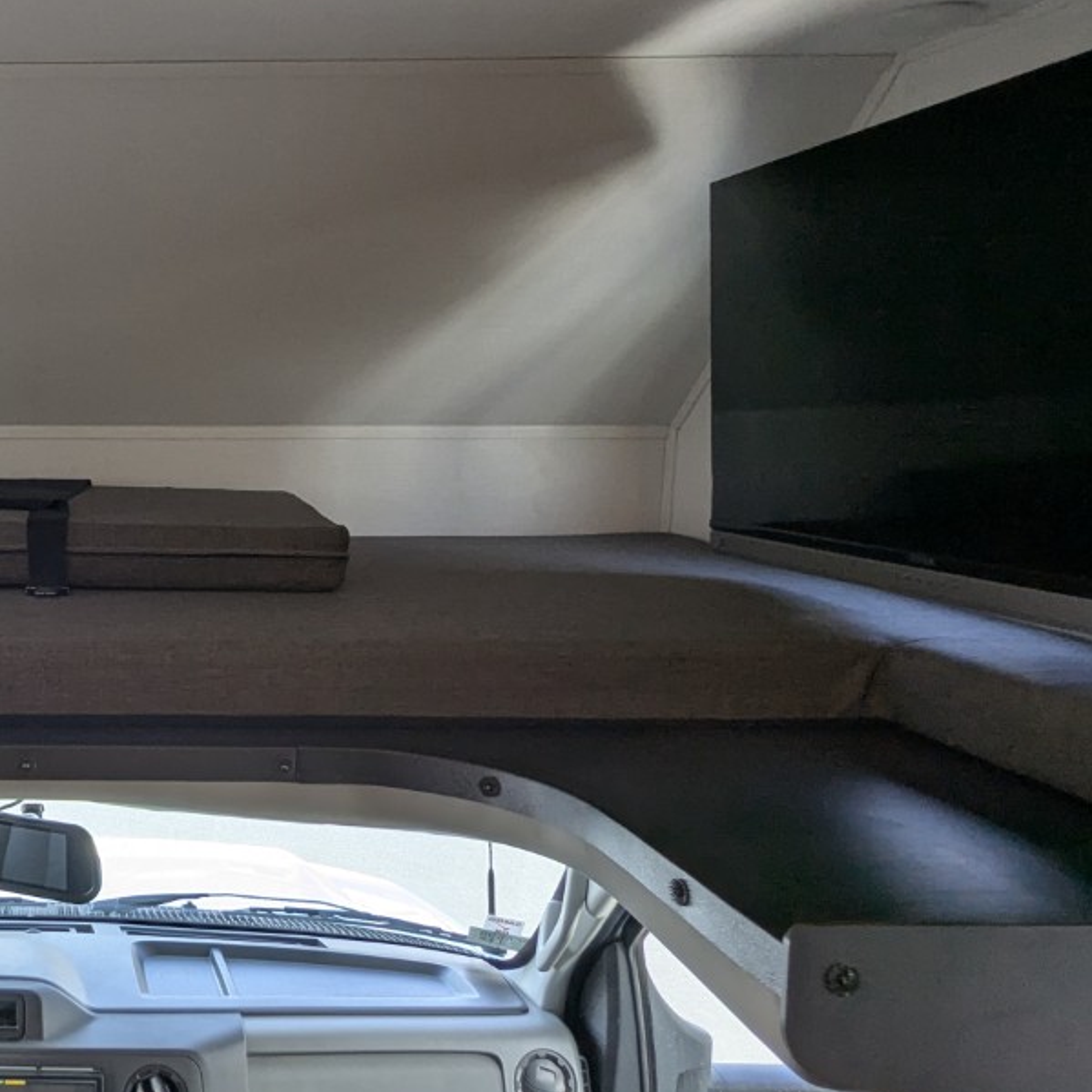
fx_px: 1178
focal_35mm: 33
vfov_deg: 49.7
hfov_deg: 42.9
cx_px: 3
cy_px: 500
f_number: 2.2
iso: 56
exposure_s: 1/113
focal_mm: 2.35
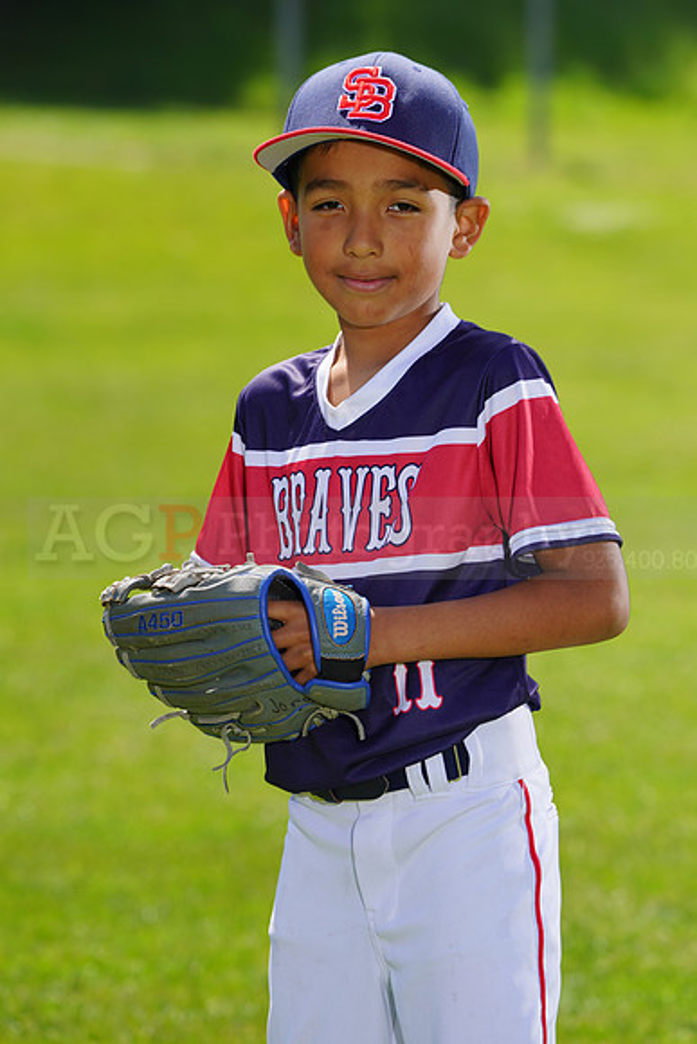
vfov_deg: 8.8
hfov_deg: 5.9
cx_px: 348
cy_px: 522
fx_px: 6820
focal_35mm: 235
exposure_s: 1/250
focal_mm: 235
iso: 100
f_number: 8
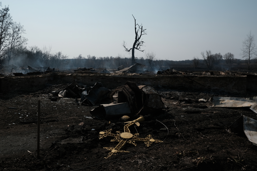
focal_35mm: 32
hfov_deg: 58.7
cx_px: 128
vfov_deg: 41.1
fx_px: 228
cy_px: 86
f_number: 10
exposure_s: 1/500
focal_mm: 21.4
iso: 160
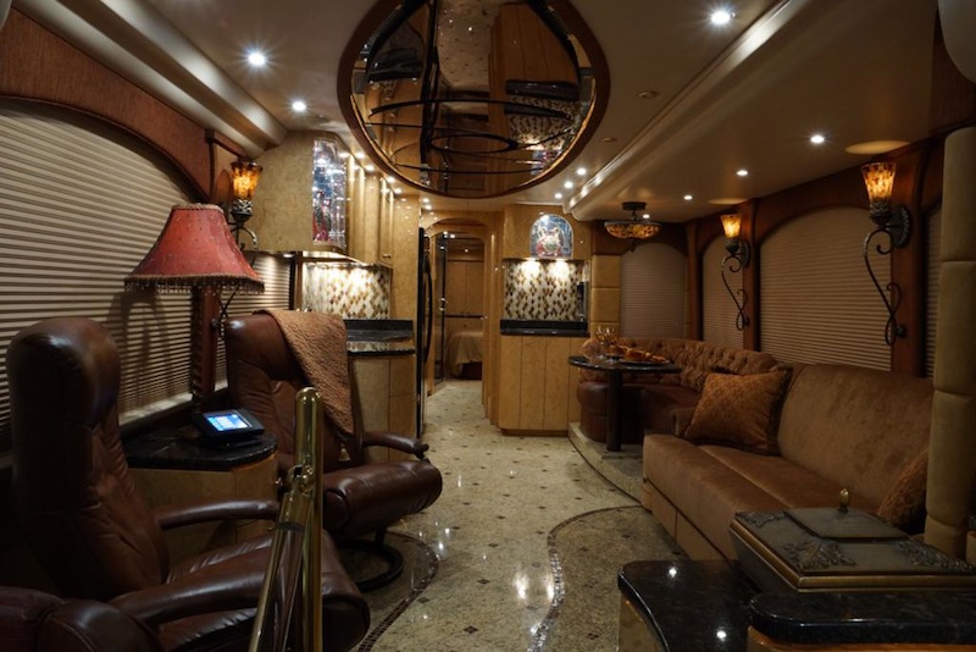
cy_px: 326
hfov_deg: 73.7
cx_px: 488
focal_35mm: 24
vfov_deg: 53.2
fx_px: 651
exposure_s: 1/2
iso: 800
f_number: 11
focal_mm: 16
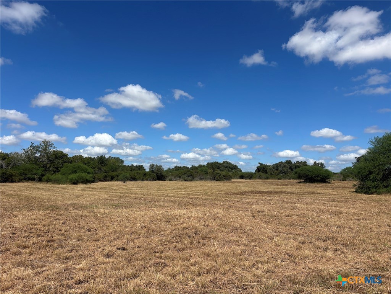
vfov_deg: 53.1
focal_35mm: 26
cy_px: 147
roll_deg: -0.5
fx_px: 294
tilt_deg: +4.2
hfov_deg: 67.3
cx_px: 196
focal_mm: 5.96
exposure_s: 1/5348
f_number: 1.6
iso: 50
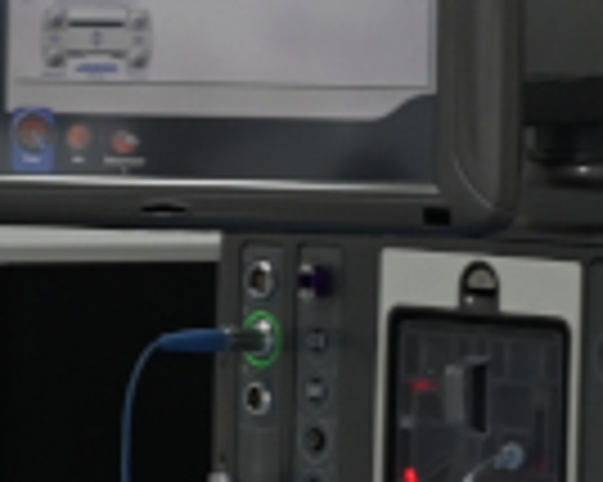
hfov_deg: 5.1
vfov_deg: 4.1
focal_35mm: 378
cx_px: -32
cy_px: 63
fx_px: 6741
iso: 800
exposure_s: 1/40
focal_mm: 70
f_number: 11
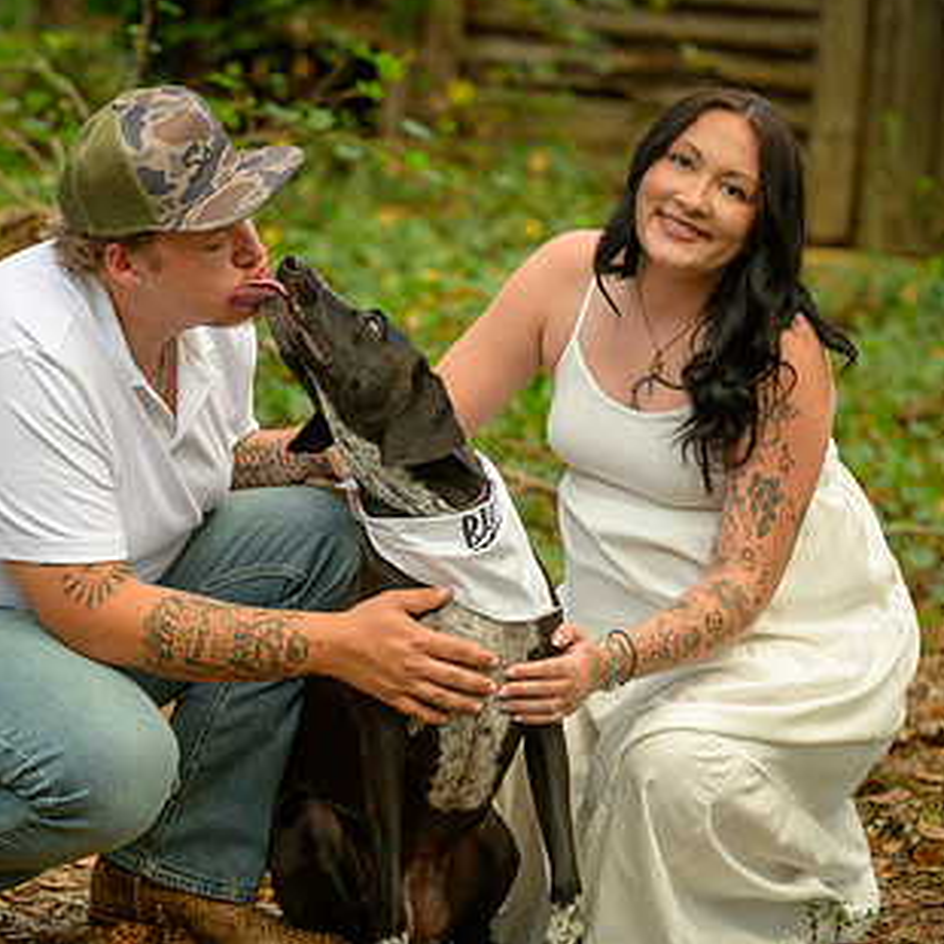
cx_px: 289
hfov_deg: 10.5
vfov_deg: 10.5
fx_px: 5152
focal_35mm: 167
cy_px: 516
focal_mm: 105
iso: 1250
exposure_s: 1/125
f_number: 3.3
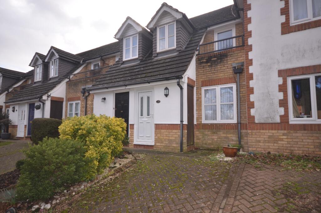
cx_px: 160
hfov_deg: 81.3
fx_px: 187
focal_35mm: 21
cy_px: 106
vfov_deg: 59.3
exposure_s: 1/200
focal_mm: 14
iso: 200
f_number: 4.8
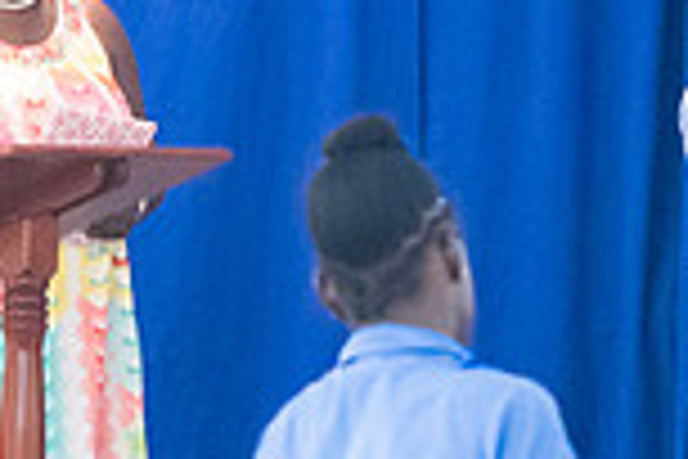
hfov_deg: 4.0
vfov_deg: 2.7
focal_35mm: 512
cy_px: 250
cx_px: 764
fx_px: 9784
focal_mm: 135
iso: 22800
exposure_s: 1/200
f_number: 6.3
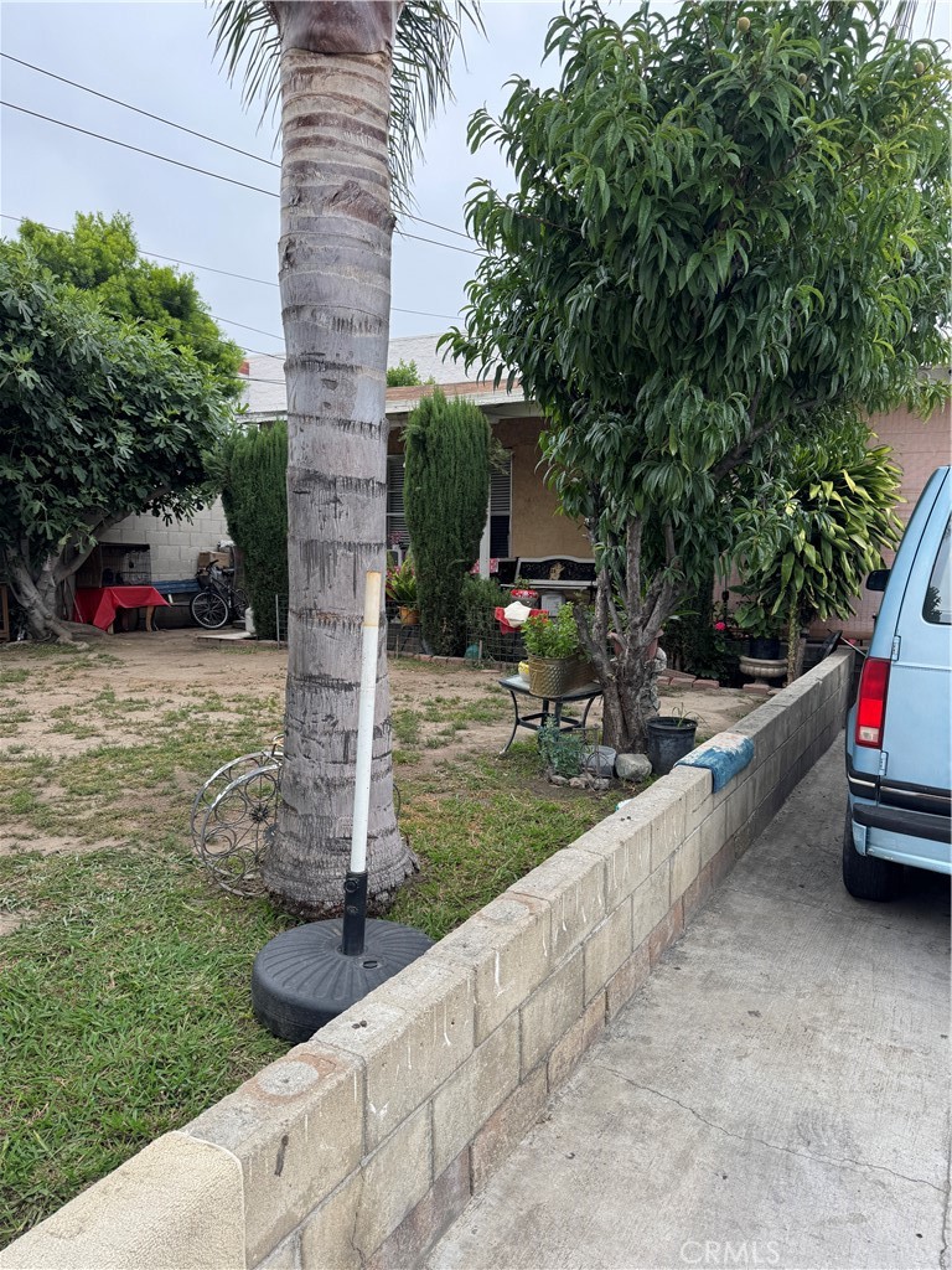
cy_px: 635
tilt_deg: -5.3
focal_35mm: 24
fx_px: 880
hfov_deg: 56.8
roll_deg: -0.9
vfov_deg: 71.6
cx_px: 476
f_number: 1.78
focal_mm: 6.76
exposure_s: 1/535
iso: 80
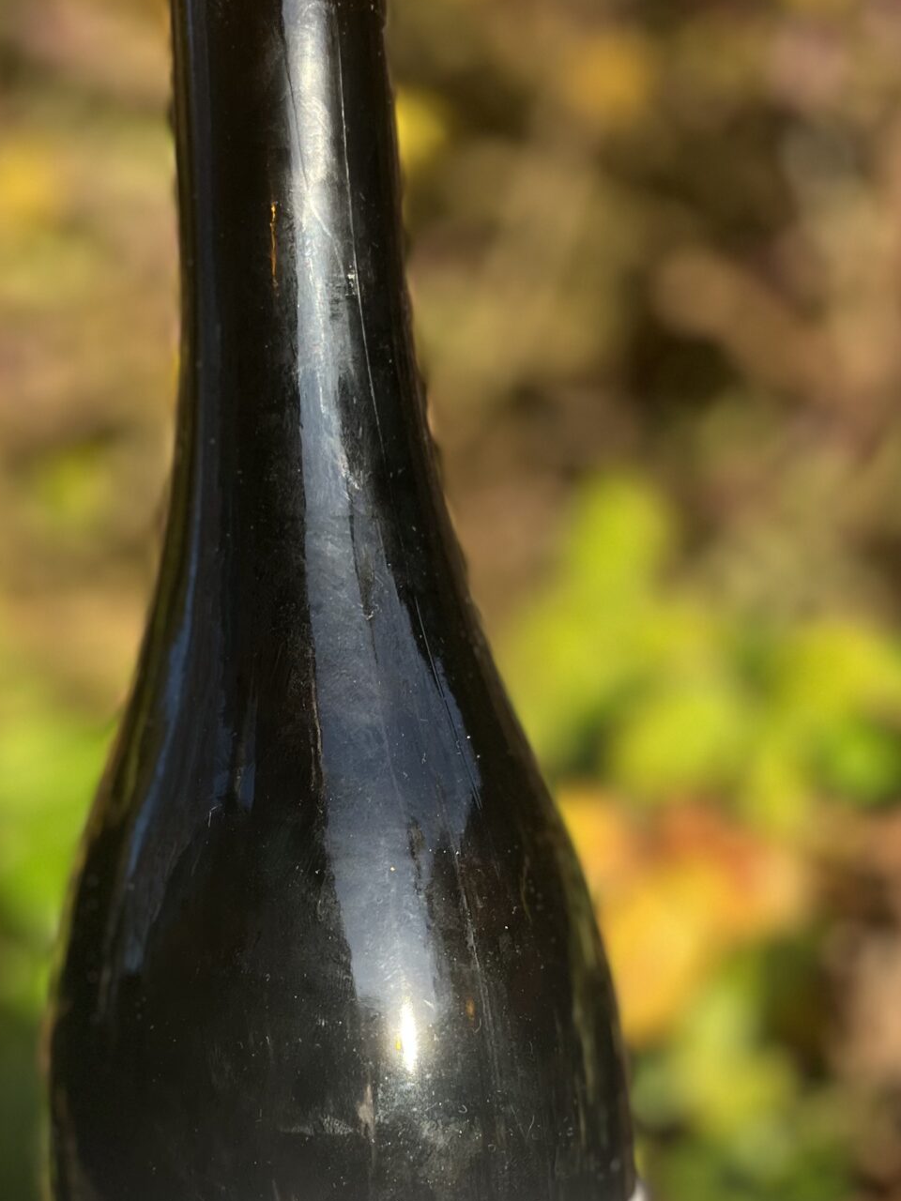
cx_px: 345
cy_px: 936
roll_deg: +1.7
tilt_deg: -6.1
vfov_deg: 35.8
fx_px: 1805
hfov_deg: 27.9
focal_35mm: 52
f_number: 1.6
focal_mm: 5.1
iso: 50
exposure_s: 1/1018
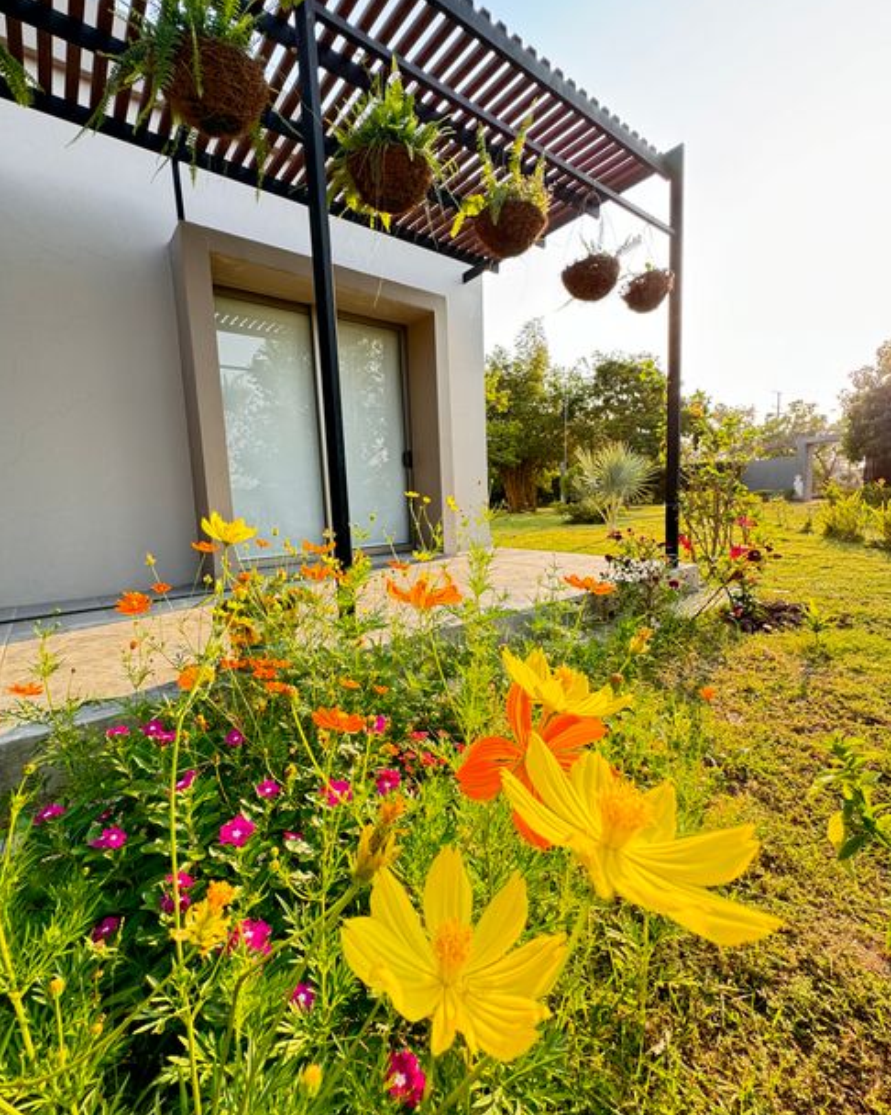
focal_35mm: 15
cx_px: 444
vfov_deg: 96.8
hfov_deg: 84.0
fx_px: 495
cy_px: 560
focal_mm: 2.22
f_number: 2.2
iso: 40
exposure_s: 1/150
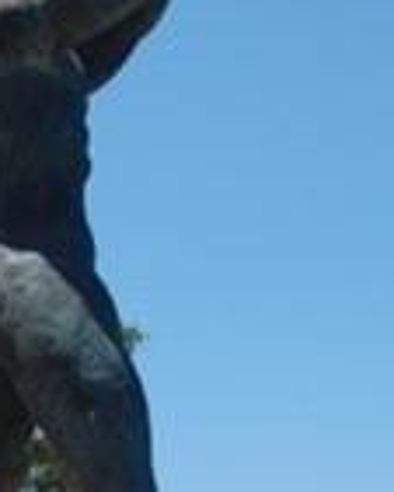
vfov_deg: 11.4
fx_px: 2417
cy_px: 579
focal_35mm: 166
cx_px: -112
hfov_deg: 9.2
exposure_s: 1/320
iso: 200
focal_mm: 26
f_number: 9
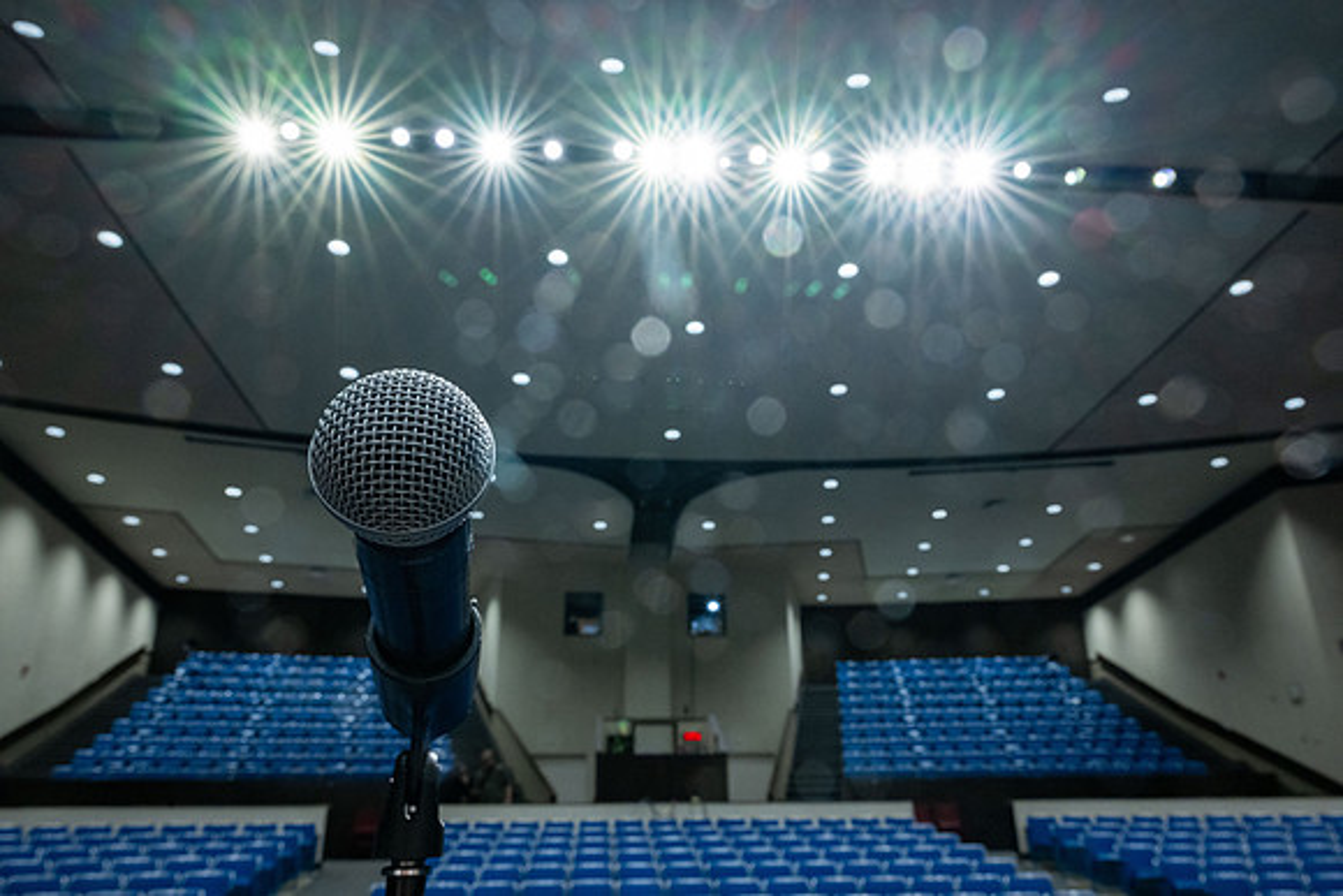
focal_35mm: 24
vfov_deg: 53.2
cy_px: 448
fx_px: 896
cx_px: 672
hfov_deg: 73.7
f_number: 14
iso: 1600
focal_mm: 24
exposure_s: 1/20
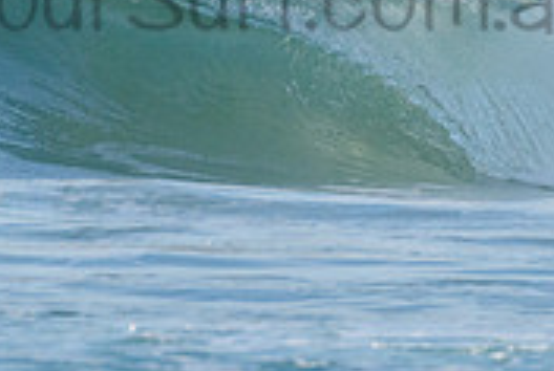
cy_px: -95
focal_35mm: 2017
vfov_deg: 0.7
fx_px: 31091
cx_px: 467
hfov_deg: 1.0
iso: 560
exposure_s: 1/2000
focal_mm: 500
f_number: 5.6
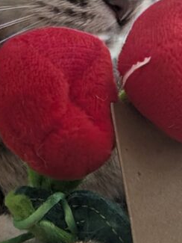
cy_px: 59
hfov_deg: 17.3
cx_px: 51
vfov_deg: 22.8
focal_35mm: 85
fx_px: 595
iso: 61
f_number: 1.73
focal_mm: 4.38
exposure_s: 1/120
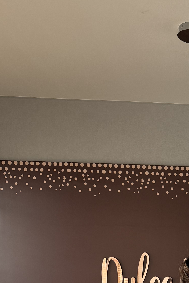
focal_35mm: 64
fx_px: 504
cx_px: 243
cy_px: 302
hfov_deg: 19.6
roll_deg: -1.7
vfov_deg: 28.8
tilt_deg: -5.1
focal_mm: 6.76
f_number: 1.78
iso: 200
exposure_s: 1/90
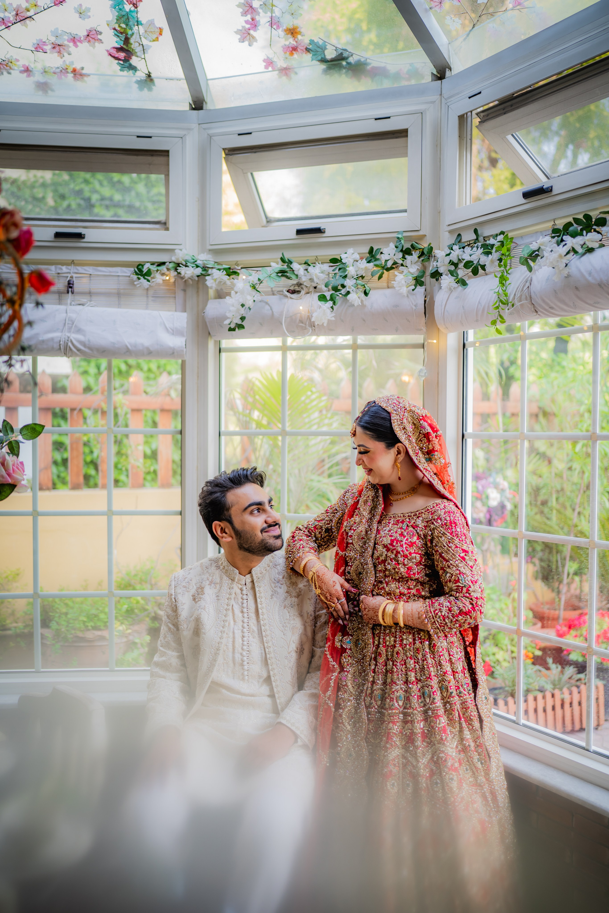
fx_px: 888
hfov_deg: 37.9
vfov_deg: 54.4
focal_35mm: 35
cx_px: 304
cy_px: 456
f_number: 1.4
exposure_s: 1/160
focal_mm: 35
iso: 100
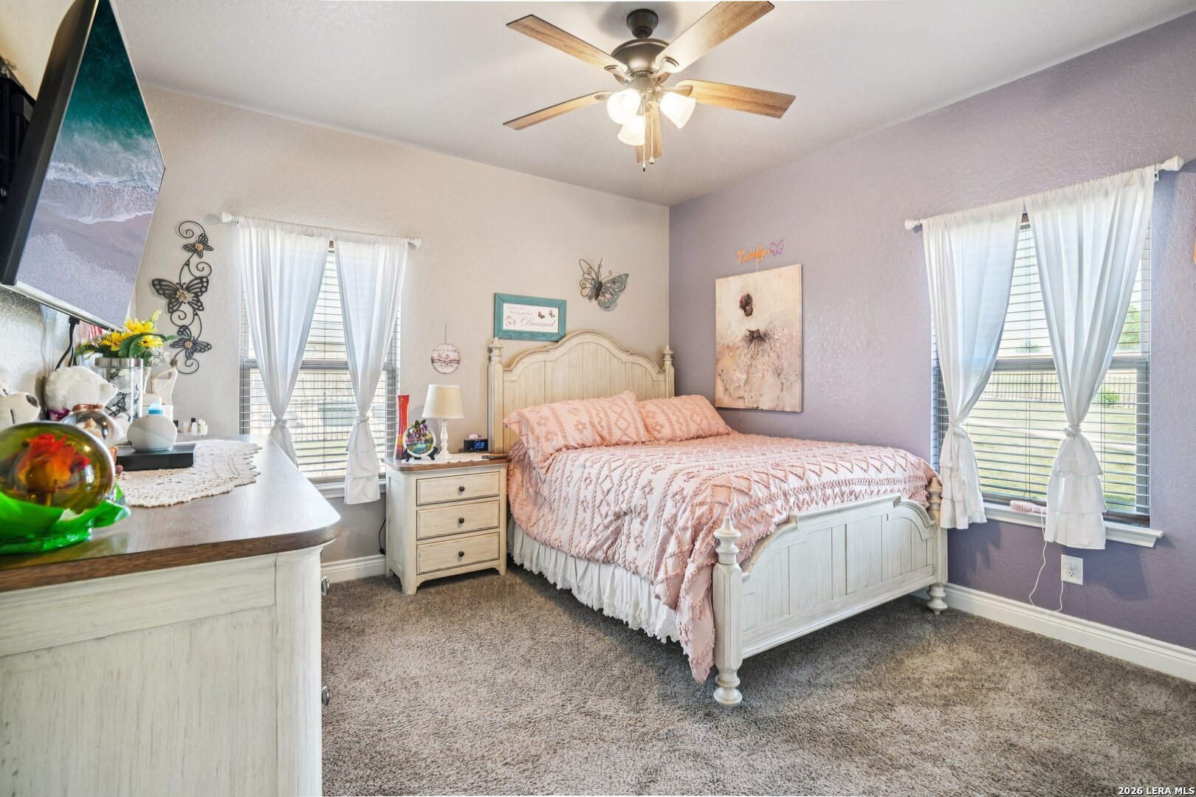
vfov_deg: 73.7
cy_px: 398
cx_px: 598
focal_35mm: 16
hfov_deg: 96.7
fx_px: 532
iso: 400
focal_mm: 16
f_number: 8
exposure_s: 1/8
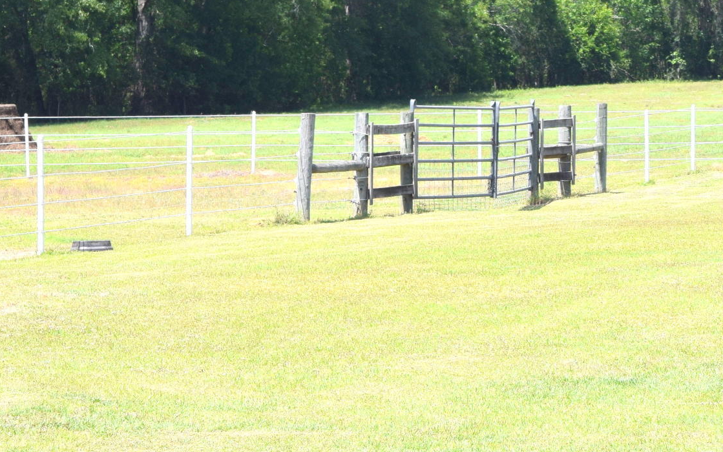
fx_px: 4442
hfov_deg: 9.2
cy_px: 136
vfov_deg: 5.8
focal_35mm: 225
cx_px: 864
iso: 200
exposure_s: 1/400
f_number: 10
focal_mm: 55
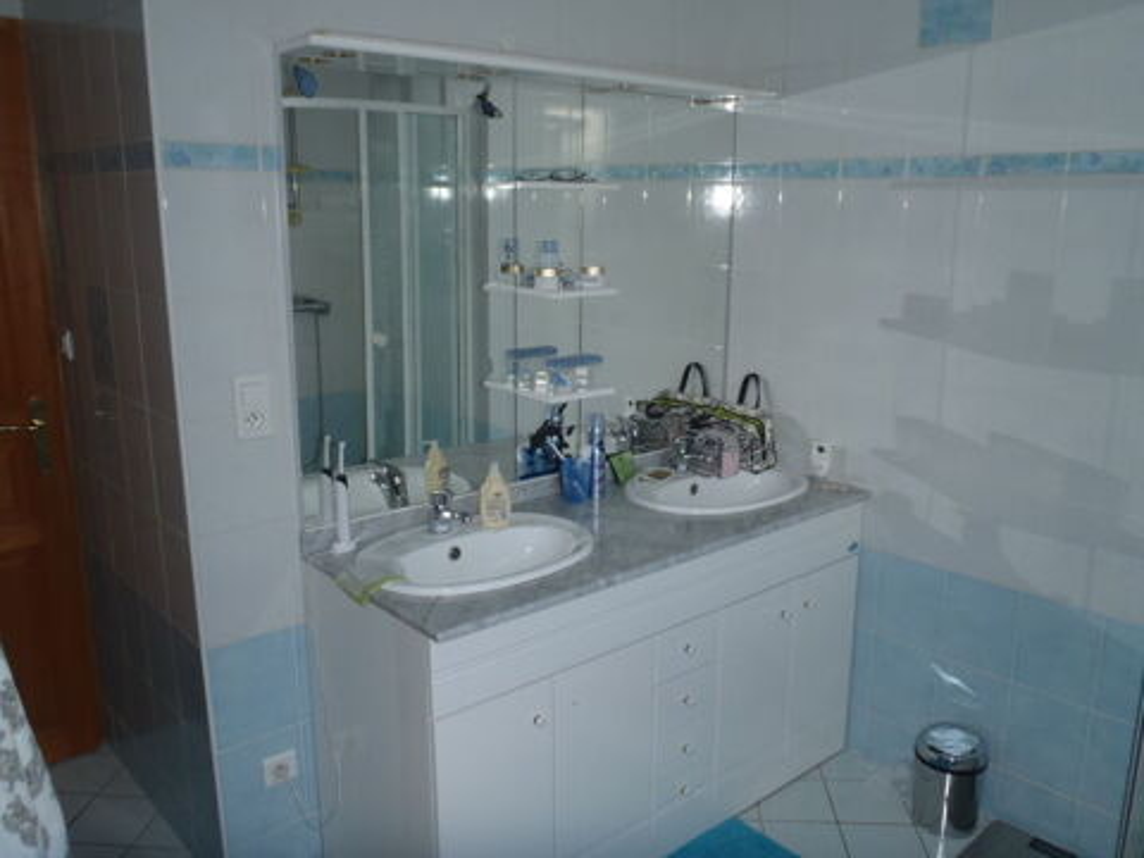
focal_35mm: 28
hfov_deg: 63.4
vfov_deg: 49.7
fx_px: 925
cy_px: 429
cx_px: 572
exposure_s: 1/30
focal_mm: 5
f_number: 3.9
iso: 100
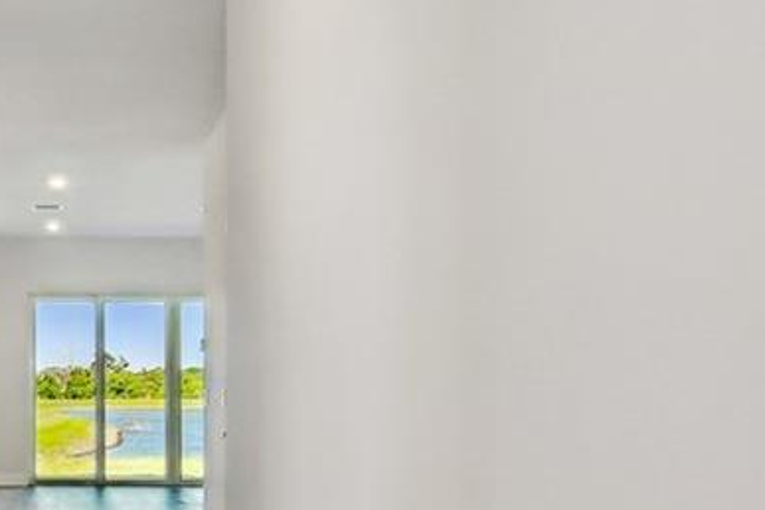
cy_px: 352
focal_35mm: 62
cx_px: -26
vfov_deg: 21.8
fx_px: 1317
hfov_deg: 29.9
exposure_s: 1/200
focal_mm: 10
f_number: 7.1
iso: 100
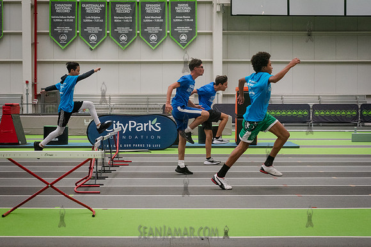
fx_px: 852
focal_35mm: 83
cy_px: 124
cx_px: 186
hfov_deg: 24.6
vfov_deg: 16.5
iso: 6400
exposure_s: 1/640
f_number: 8
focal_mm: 80
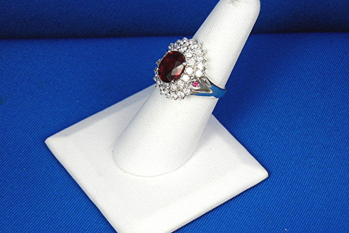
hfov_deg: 19.1
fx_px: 1037
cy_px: 120
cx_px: 175
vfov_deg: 12.8
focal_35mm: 107
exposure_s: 1/60
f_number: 4.5
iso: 376
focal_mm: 18.3
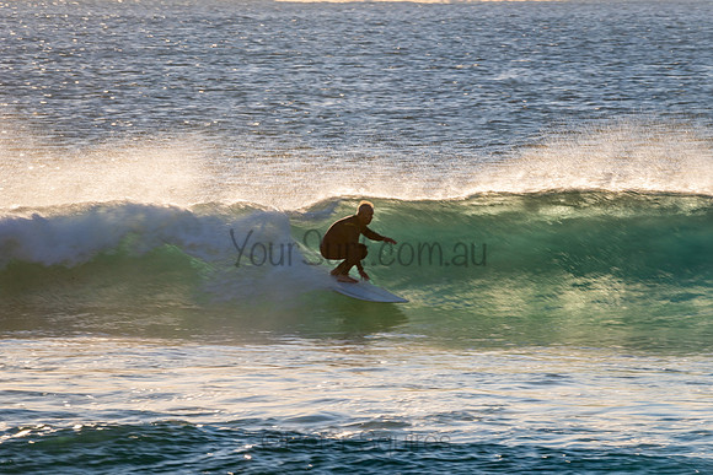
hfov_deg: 3.9
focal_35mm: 532
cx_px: 366
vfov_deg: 2.6
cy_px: 231
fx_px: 10547
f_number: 25
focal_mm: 500
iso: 64
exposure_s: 1/60
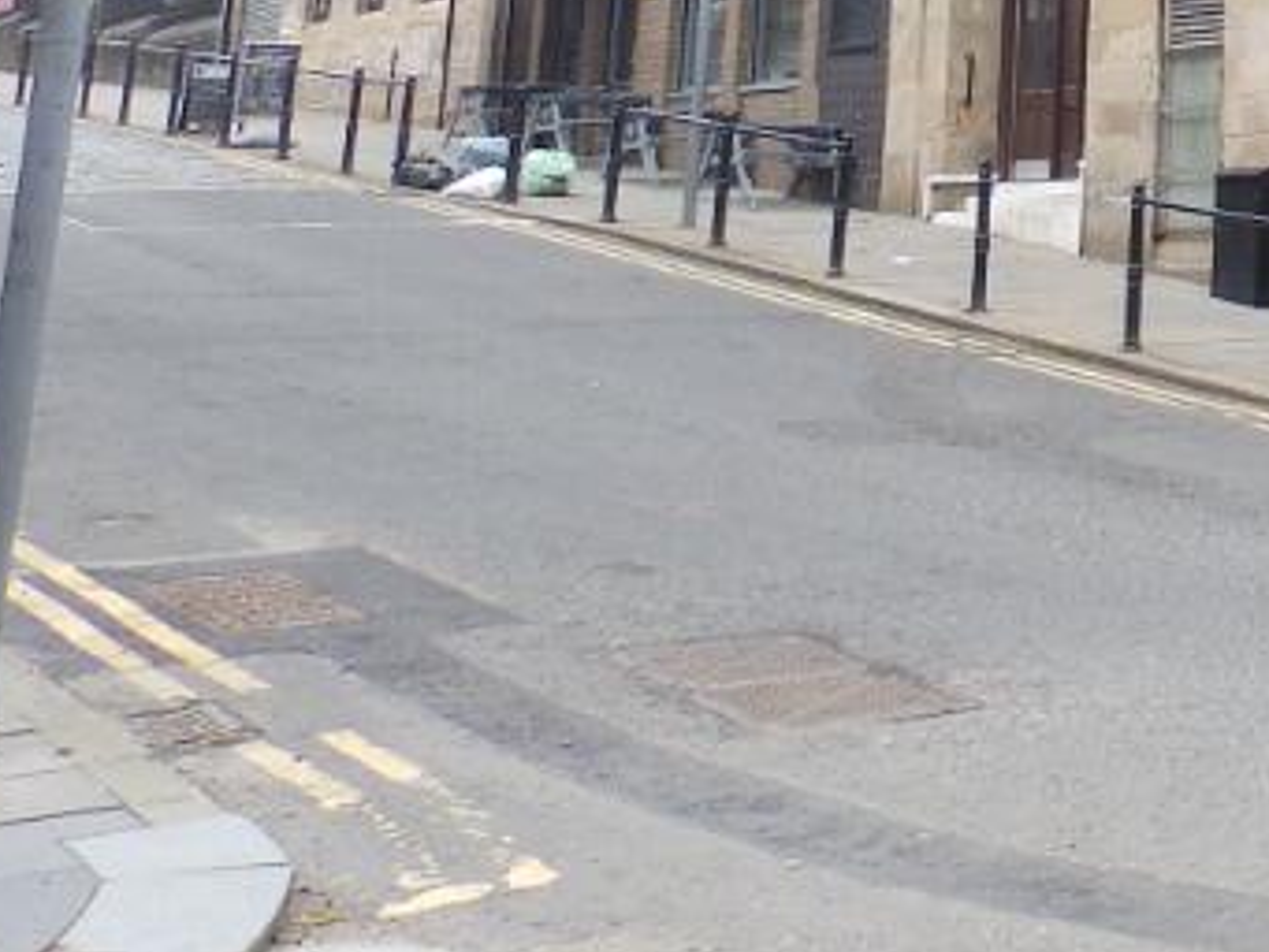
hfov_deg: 25.2
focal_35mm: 66
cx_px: 1671
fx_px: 2420
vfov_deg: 19.6
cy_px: -446
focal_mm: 4
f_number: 3.4
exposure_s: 1/125
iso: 80
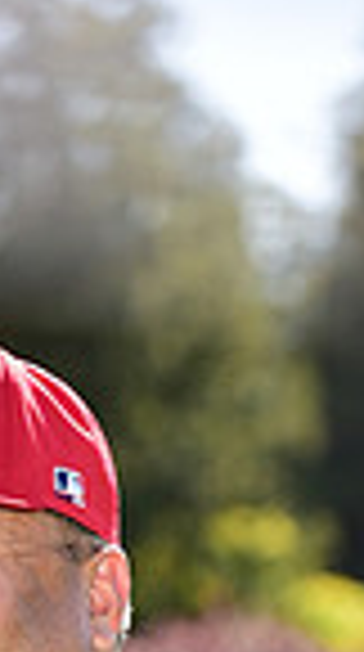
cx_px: -407
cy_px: 1115
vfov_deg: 4.2
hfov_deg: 2.3
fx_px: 8849
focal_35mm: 513
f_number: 4.5
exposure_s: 1/320
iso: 125
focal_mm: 122
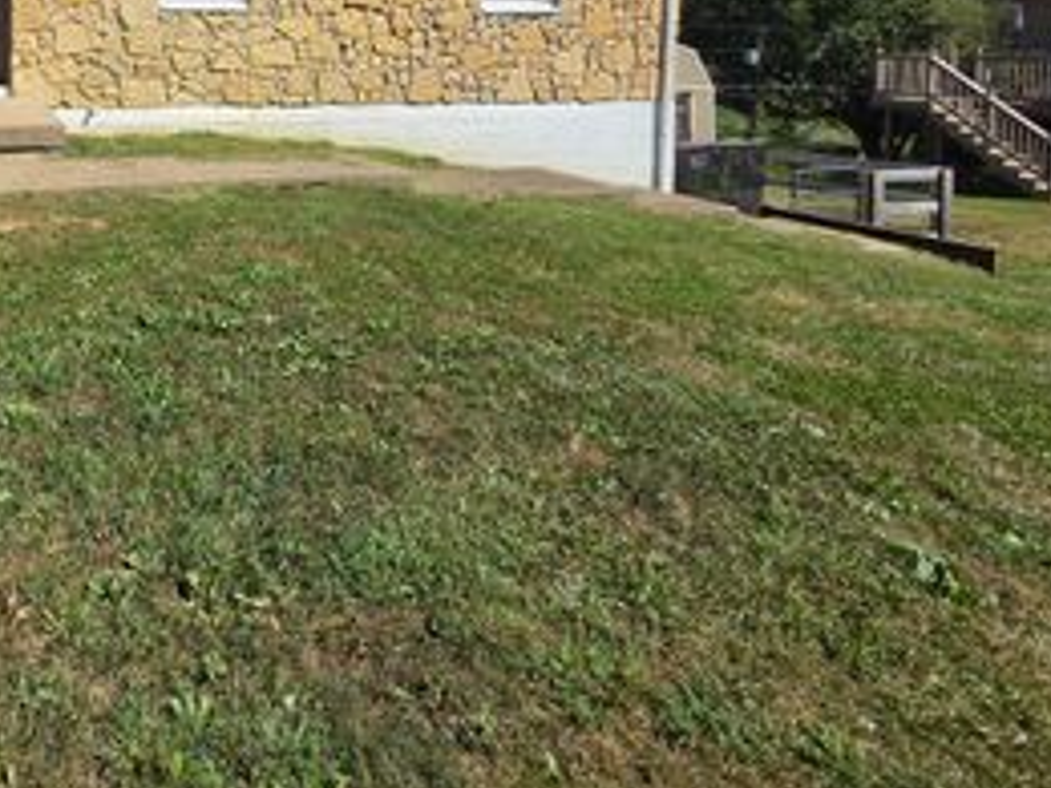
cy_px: 83
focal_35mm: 25
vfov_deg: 49.1
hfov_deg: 58.2
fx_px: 759
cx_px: 85
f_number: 2.2
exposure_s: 1/3892
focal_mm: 2.2
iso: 100
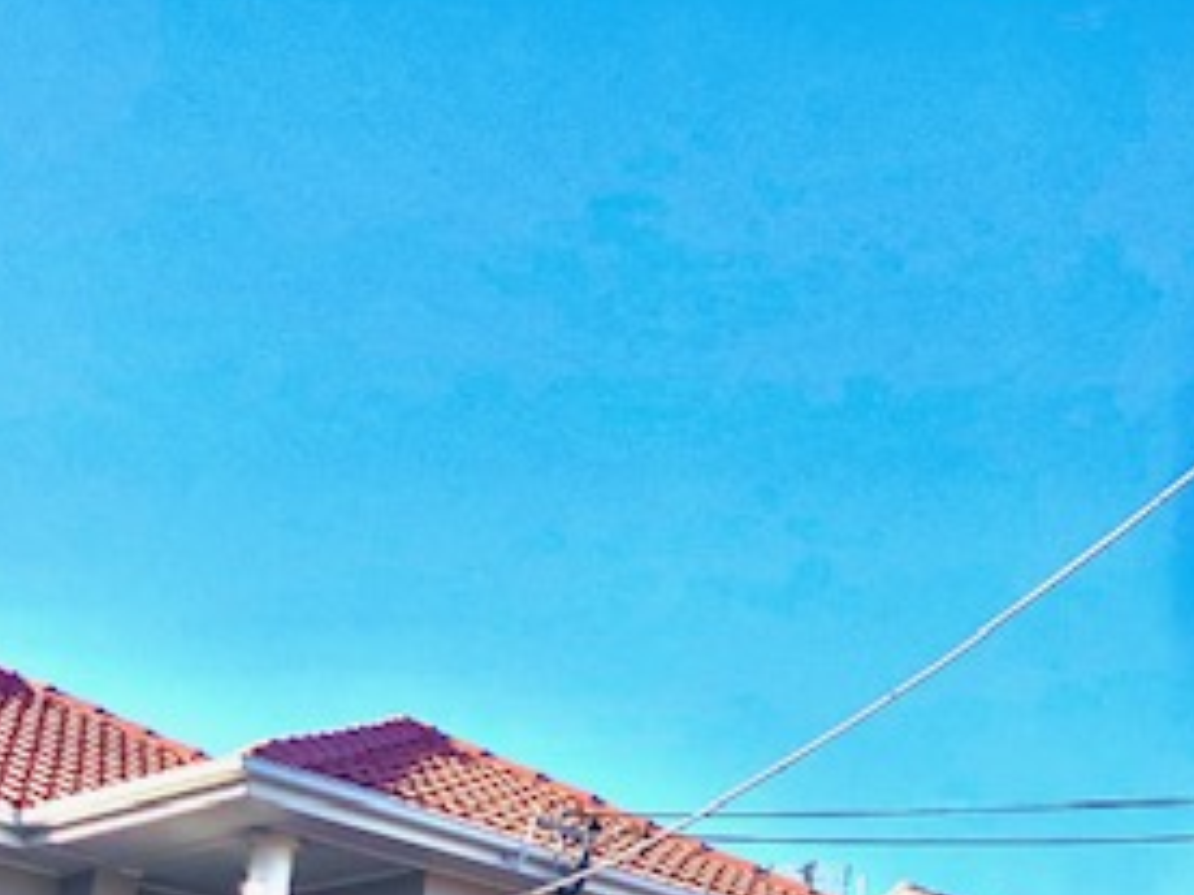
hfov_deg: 29.5
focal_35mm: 65
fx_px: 2242
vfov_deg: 21.4
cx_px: 839
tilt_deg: +11.1
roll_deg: -3.6
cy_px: 981
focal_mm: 4
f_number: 1.8
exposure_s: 1/1297
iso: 20
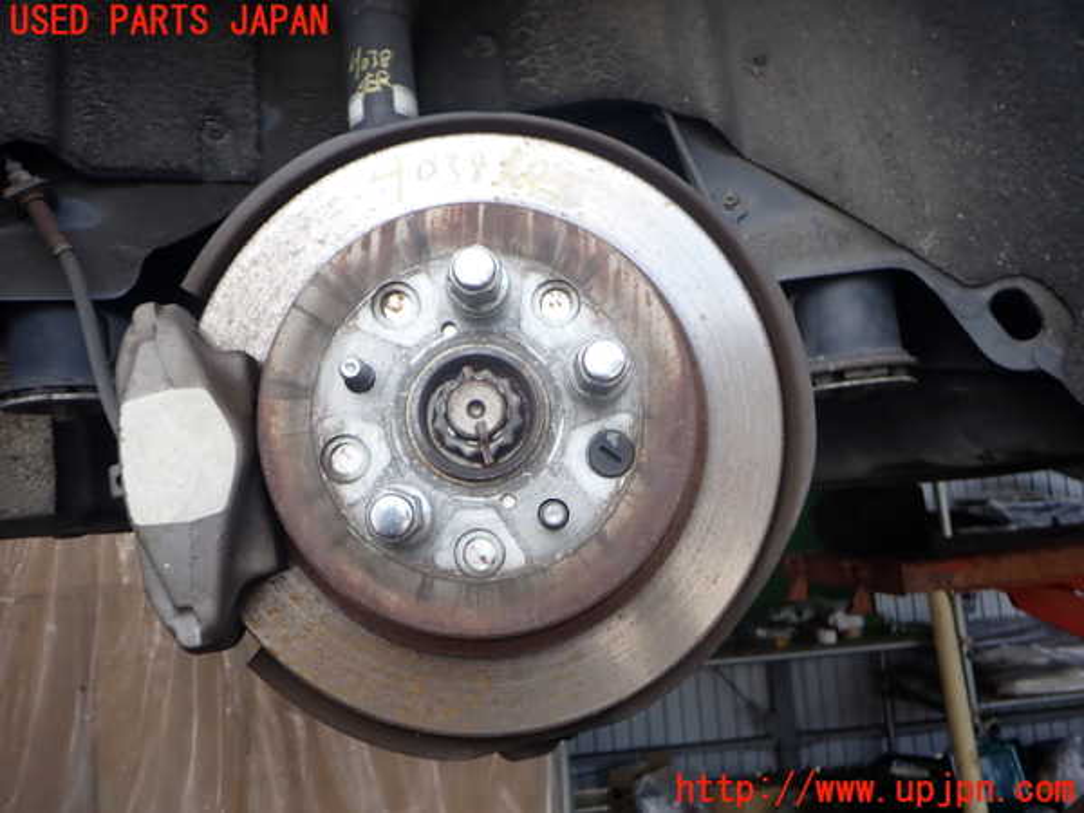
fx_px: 939
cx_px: 542
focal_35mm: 30
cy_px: 406
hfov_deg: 60.0
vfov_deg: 46.8
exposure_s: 1/30
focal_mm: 5.4
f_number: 6.3
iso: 100
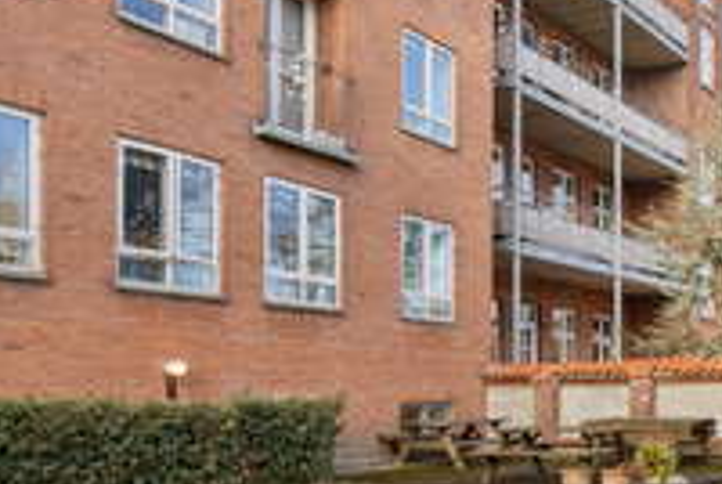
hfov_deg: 38.6
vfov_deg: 30.3
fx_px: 884
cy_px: 336
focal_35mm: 44
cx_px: 747
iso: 200
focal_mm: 14
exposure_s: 1/40
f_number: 8
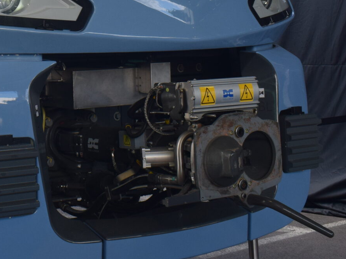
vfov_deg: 18.9
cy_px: -26
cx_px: -4
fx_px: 750
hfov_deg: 24.7
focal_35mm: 75
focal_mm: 18
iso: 400
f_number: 8
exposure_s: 1/250
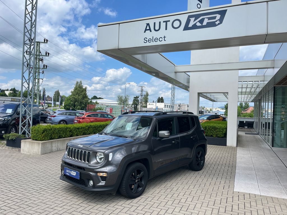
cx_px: 144
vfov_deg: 53.1
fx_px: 216
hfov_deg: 67.3
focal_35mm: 26
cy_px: 108
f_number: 1.6
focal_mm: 5.1
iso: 50
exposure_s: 1/1389
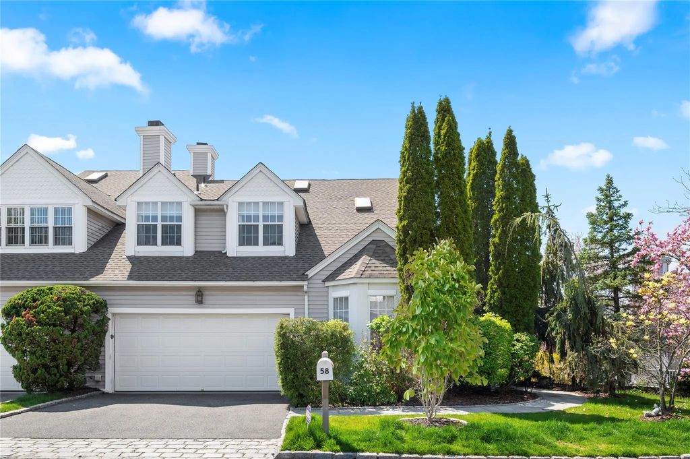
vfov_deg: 53.1
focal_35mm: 24
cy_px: 230
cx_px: 345
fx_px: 460
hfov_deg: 73.8
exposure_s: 1/200
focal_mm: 24
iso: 400
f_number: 10
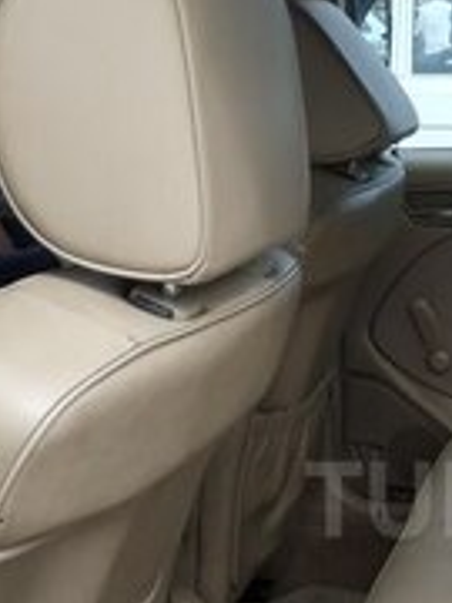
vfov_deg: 28.6
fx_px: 1149
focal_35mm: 66
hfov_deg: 20.6
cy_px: 499
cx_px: 562
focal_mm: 3.94
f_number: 1.9
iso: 200
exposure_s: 1/1369
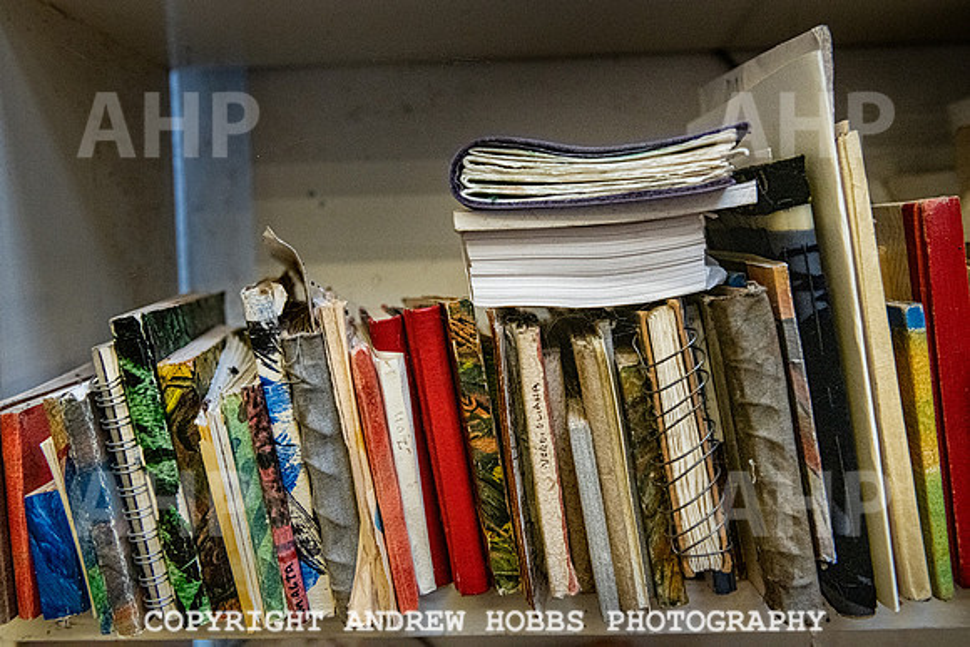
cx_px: 467
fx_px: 913
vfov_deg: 39.0
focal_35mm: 34
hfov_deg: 56.0
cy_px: 305
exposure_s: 1/250
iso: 2500
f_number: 5
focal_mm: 32
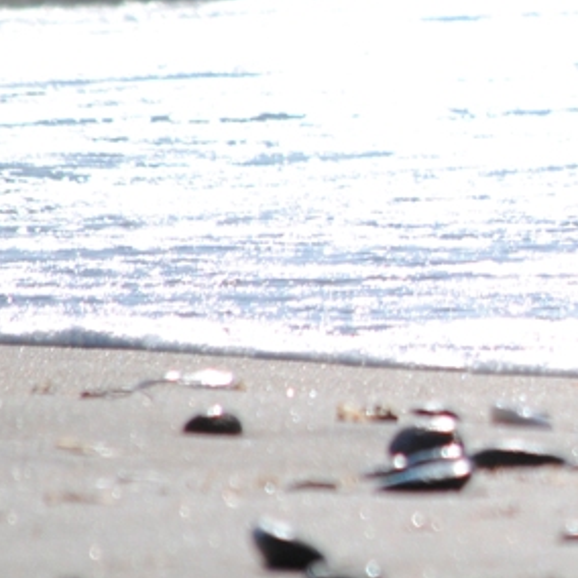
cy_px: 165
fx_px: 19760
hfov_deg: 1.7
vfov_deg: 1.7
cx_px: 902
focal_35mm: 1046
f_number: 5.6
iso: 200
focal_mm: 200
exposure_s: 1/1600
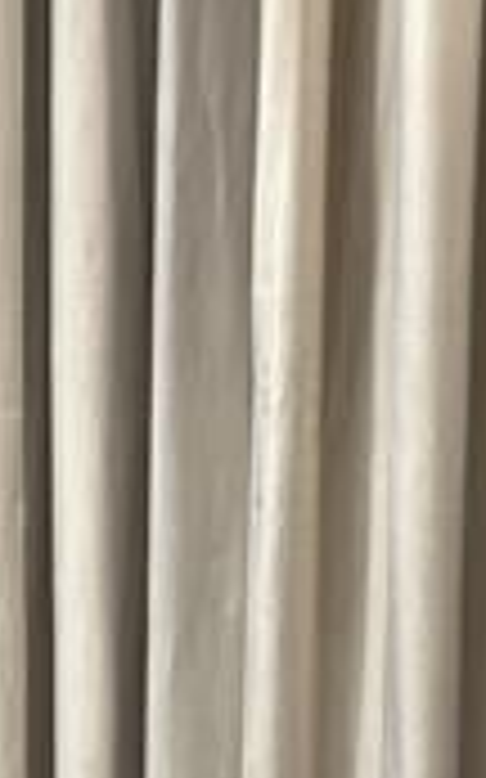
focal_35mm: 157
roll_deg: +1.5
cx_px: -364
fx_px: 3330
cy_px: 825
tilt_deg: -14.4
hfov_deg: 8.1
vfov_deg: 13.1
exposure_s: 1/348
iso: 80
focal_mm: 6.86
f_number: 1.78
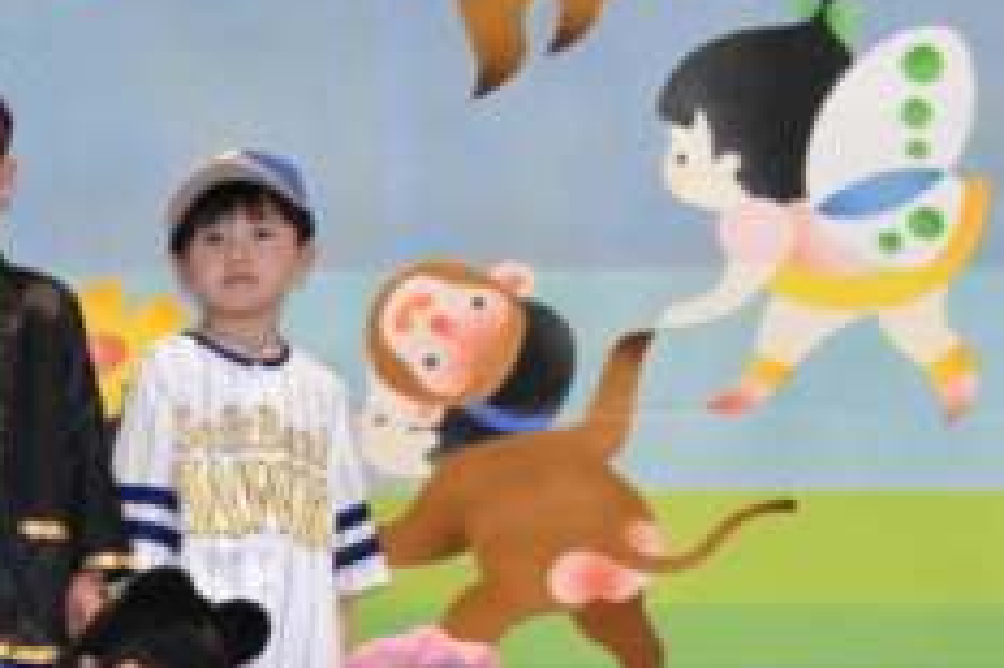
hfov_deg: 18.3
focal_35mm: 99
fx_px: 2759
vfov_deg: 13.2
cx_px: -500
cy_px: 914
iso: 6400
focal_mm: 20
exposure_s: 1/200
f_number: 11
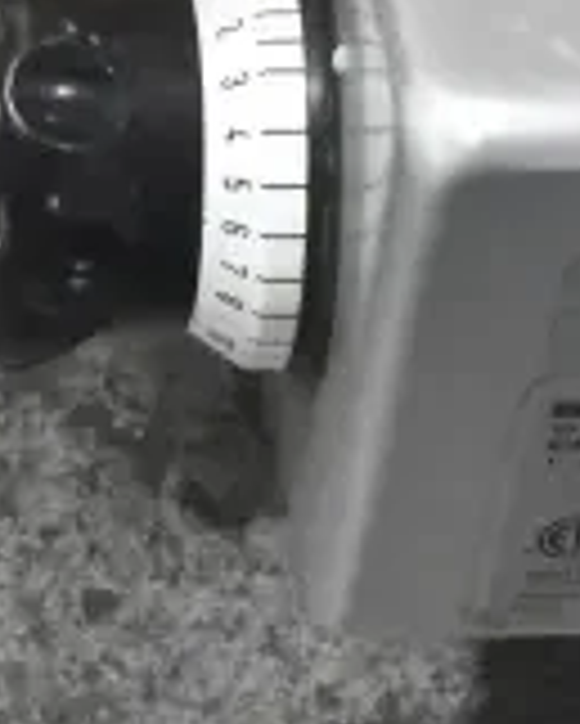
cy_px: -663
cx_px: 710
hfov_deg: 5.5
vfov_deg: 6.7
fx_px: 5995
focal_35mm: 280
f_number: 7.1
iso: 6400
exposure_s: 1/200
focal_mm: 35
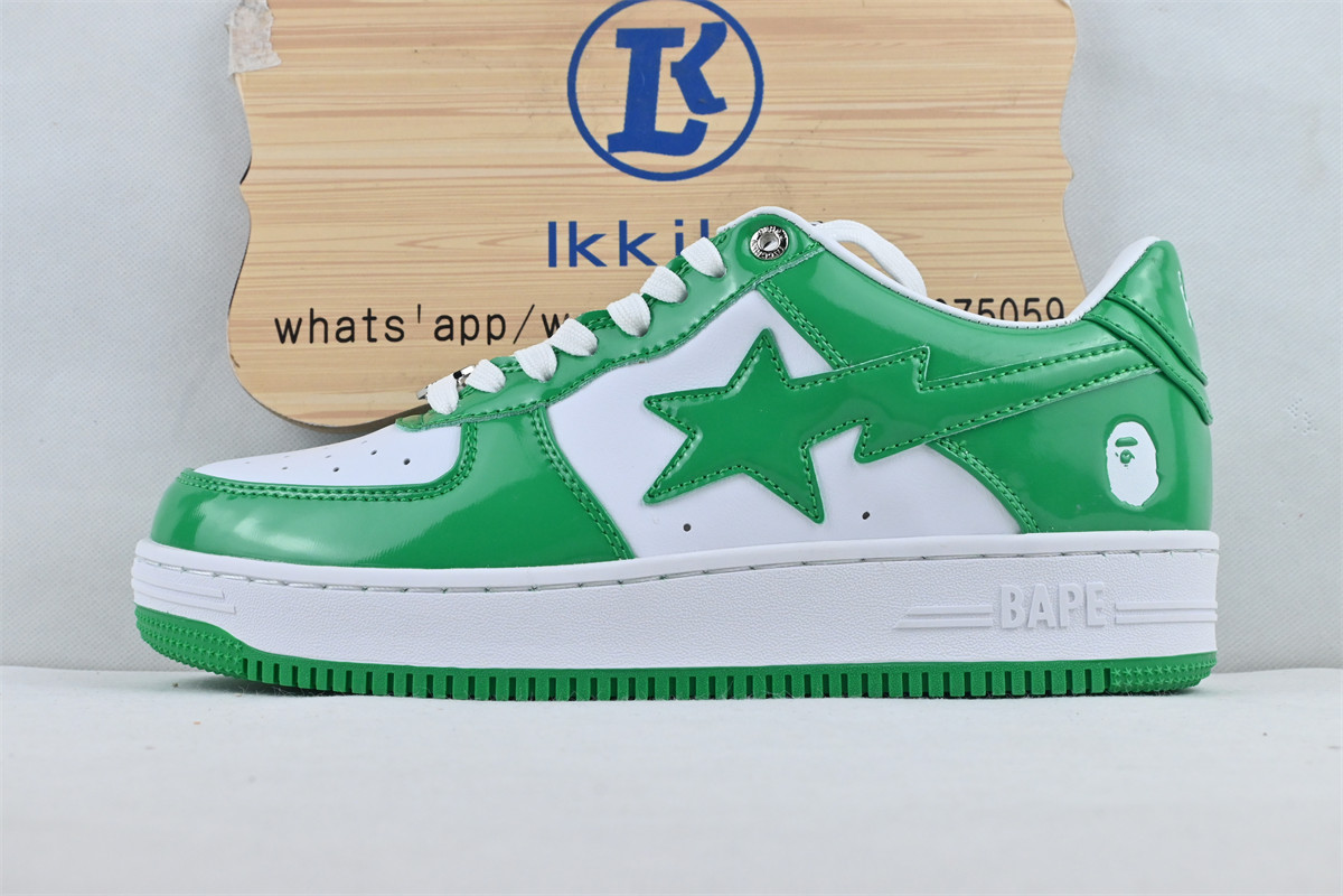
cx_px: 672
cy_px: 448
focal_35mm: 49
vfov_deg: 27.7
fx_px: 1819
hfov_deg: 40.5
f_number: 10
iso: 1000
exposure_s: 1/200
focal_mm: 32.5
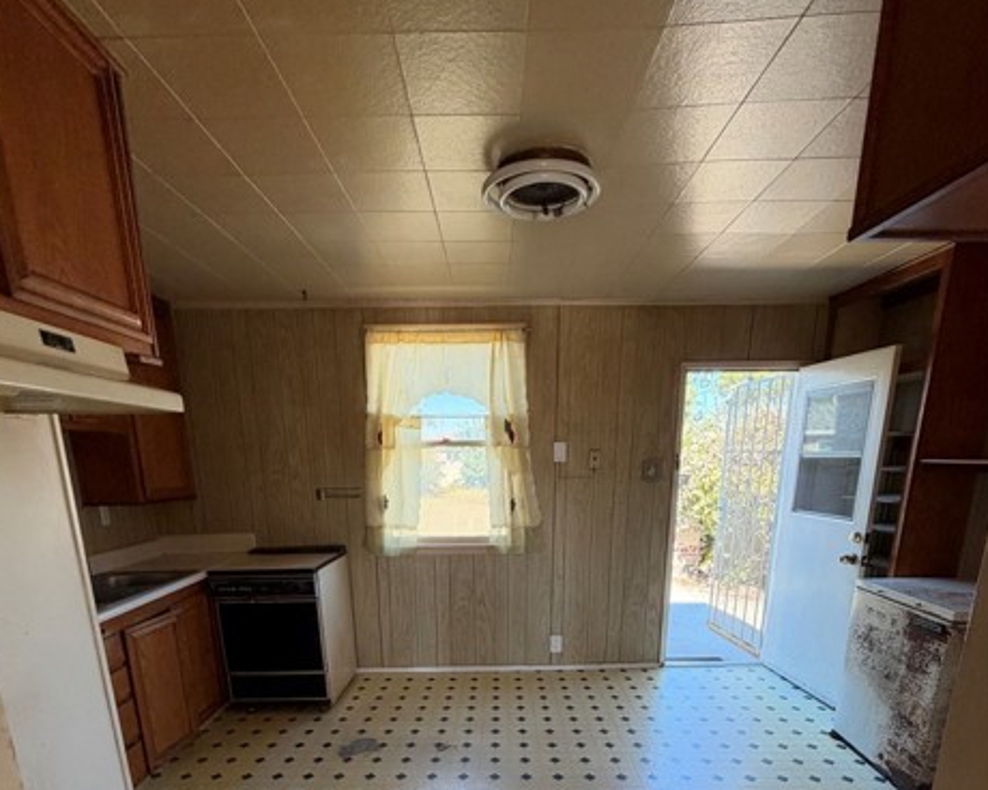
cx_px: 485
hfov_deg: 83.3
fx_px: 556
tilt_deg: -14.4
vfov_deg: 66.0
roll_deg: +0.6
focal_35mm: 19
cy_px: 603
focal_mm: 2.22
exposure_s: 1/121
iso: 200
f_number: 2.2
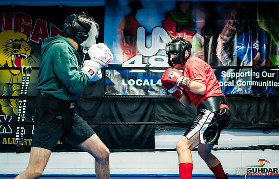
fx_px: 436
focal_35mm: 57
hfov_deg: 35.4
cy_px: 89
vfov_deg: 23.2
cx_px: 146
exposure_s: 1/400
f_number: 1.8
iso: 1250
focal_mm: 50
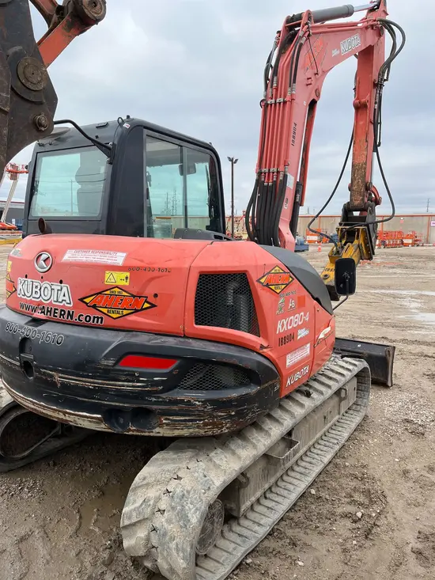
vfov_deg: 67.3
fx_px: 436
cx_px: 218
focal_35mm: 26
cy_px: 290
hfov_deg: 53.1
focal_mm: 5.1
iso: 50
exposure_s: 1/1536
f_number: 1.6
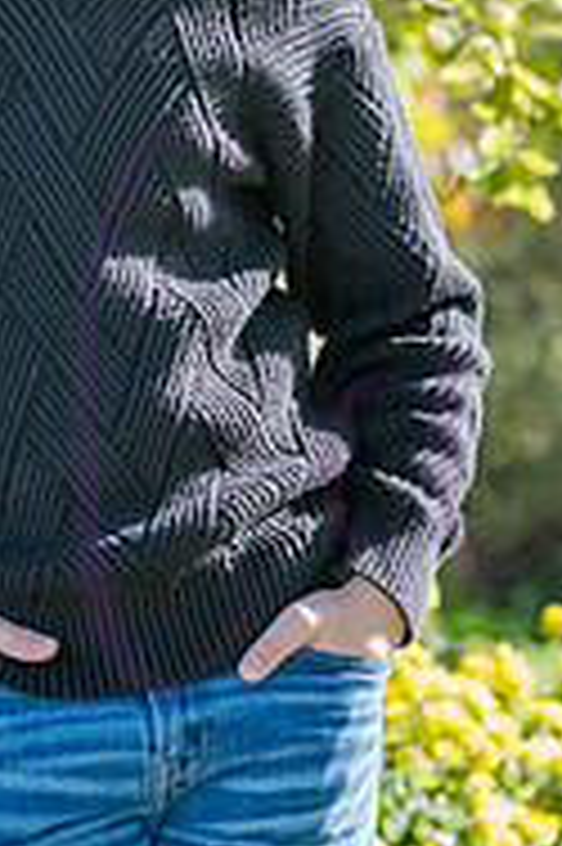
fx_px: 7600
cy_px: 180
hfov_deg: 4.2
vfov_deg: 6.4
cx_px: -18
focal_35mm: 324
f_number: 7.1
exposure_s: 1/500
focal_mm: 135
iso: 800
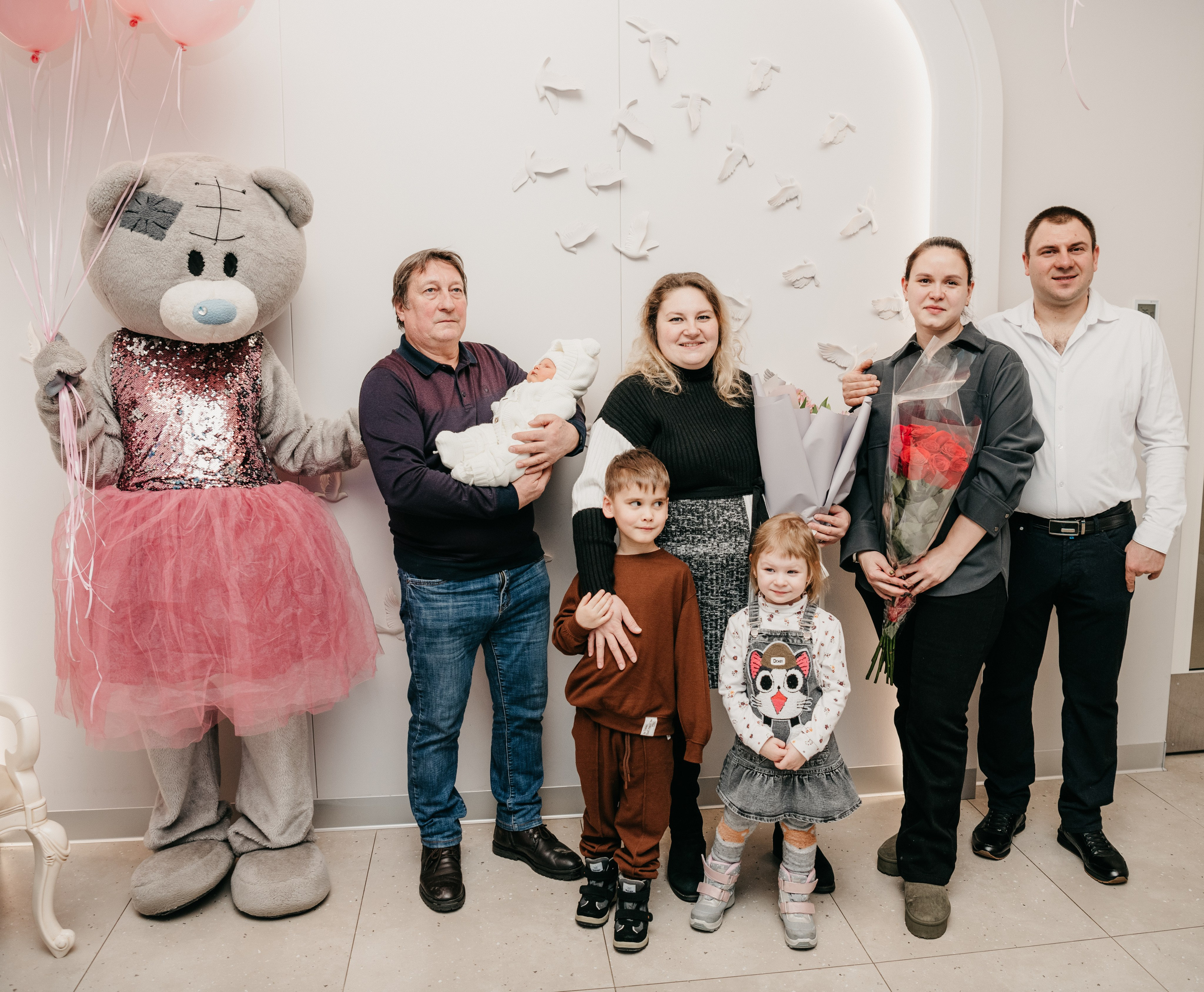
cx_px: 615
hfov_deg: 61.9
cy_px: 498
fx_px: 1004
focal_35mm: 28
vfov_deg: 52.6
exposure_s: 1/160
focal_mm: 24
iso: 320
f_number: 4
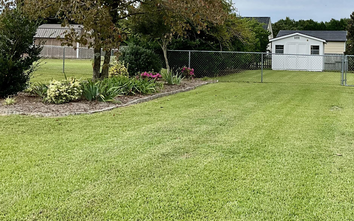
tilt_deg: -0.3
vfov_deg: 26.0
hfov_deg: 40.3
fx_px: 473
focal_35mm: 49
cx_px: 247
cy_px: 51
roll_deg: -2.6
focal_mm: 3
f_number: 1.8
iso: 25
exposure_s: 1/962
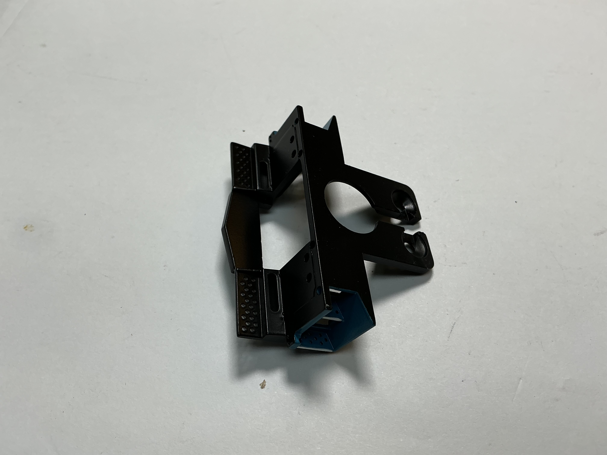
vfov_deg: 48.2
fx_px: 509
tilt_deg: -56.4
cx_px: 304
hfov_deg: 61.7
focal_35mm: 29
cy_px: 228
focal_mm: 3
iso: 20
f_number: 1.8
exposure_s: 1/214
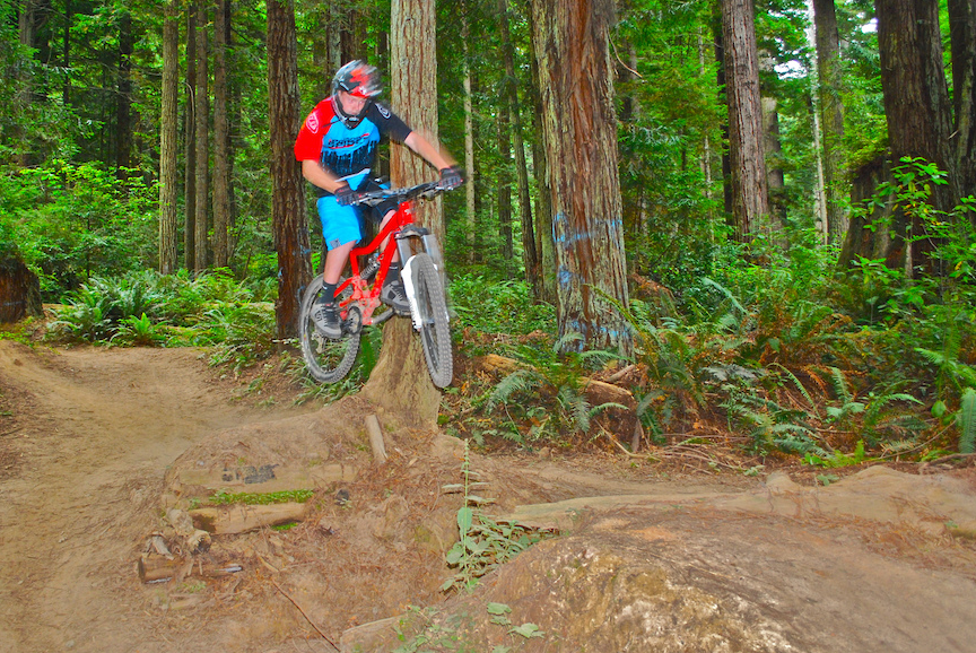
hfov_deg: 58.5
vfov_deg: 41.2
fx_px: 868
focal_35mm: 32
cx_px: 429
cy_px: 309
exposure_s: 1/60
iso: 640
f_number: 3.5
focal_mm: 18
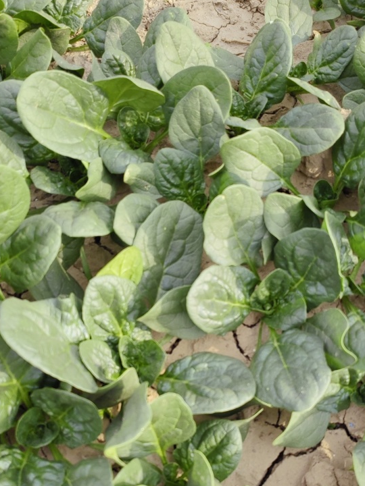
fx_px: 562
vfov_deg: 46.2
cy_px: 316
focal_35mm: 40
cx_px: 201
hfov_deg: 35.9
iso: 64
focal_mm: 5.52
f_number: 1.9
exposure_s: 1/943
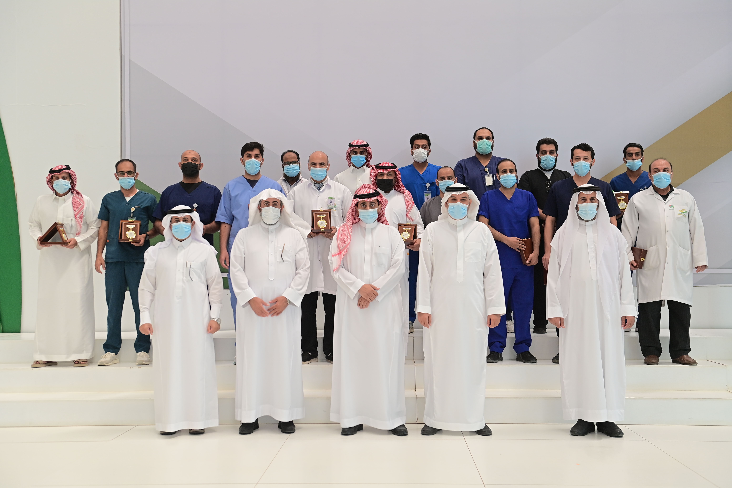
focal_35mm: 40
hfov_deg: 48.5
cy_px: 244
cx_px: 366
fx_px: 813
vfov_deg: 33.4
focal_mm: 40
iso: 1000
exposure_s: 1/100
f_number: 3.5
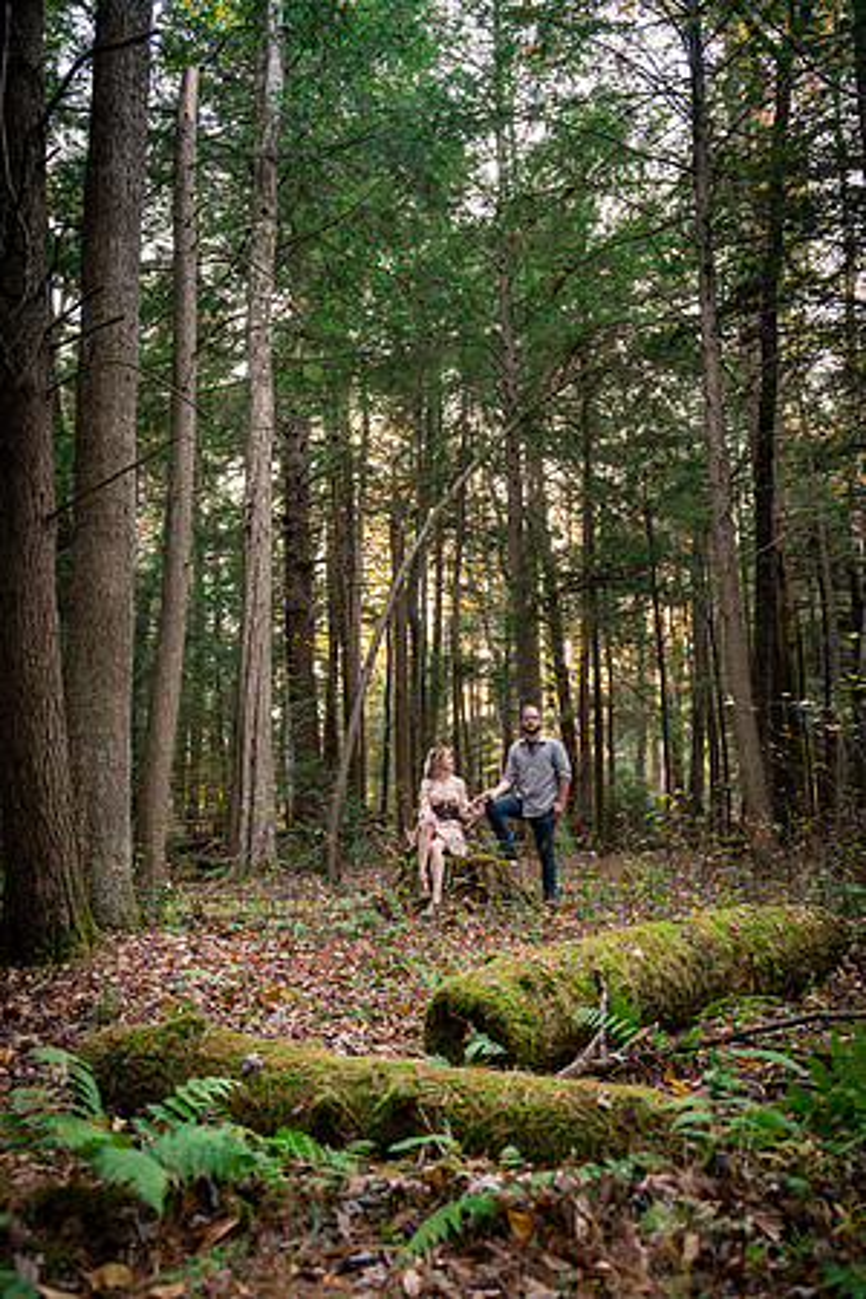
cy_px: 650
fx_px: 1227
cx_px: 433
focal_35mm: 34
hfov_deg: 38.9
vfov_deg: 55.8
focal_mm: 34
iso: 1250
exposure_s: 1/250
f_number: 2.8
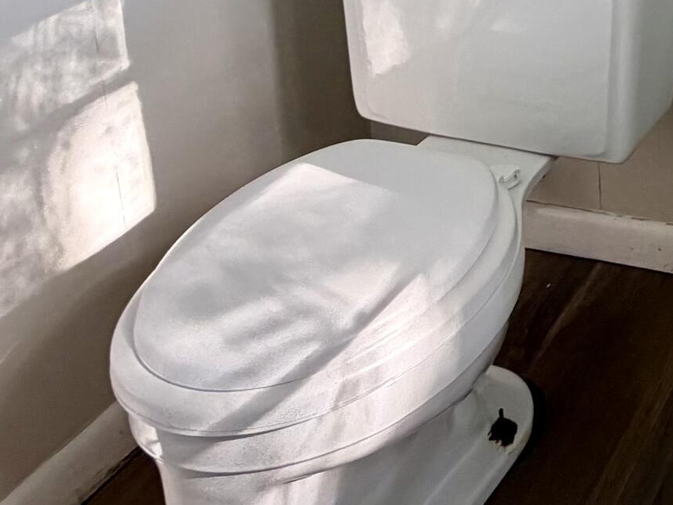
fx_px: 953
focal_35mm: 49
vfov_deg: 23.9
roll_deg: -0.4
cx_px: 819
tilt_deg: -11.4
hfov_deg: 32.0
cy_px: -240
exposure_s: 1/121
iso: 250
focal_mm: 2.22
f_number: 2.2
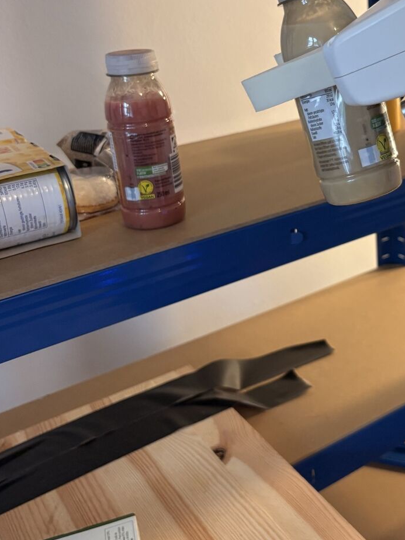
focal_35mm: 45
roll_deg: +2.4
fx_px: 702
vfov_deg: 41.8
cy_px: 203
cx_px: 347
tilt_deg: -18.3
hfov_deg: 31.0
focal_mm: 5.96
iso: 125
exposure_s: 1/78
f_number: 1.6
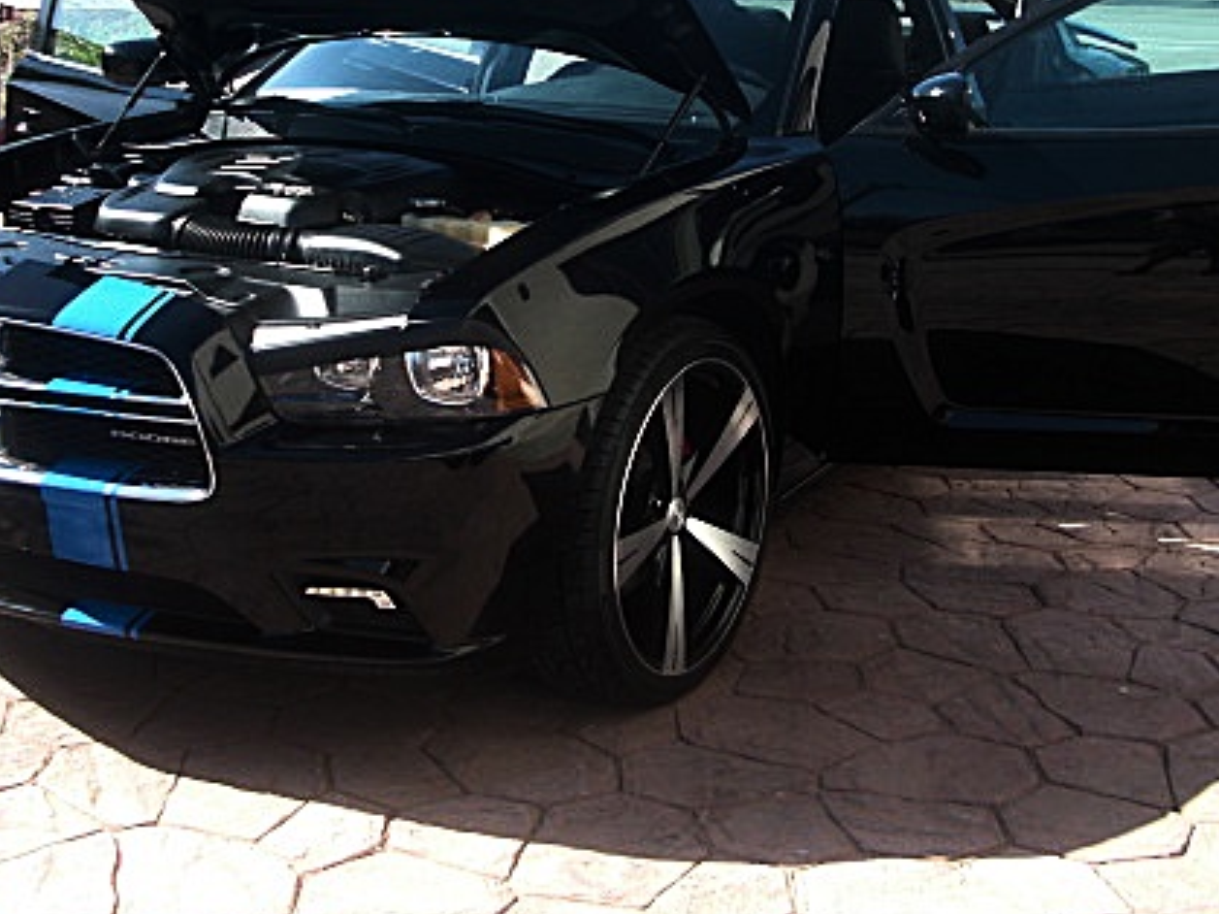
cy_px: 233
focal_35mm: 55
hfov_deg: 34.9
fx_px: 1936
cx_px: 576
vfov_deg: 26.2
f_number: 2.8
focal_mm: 6.3
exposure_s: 1/250
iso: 50
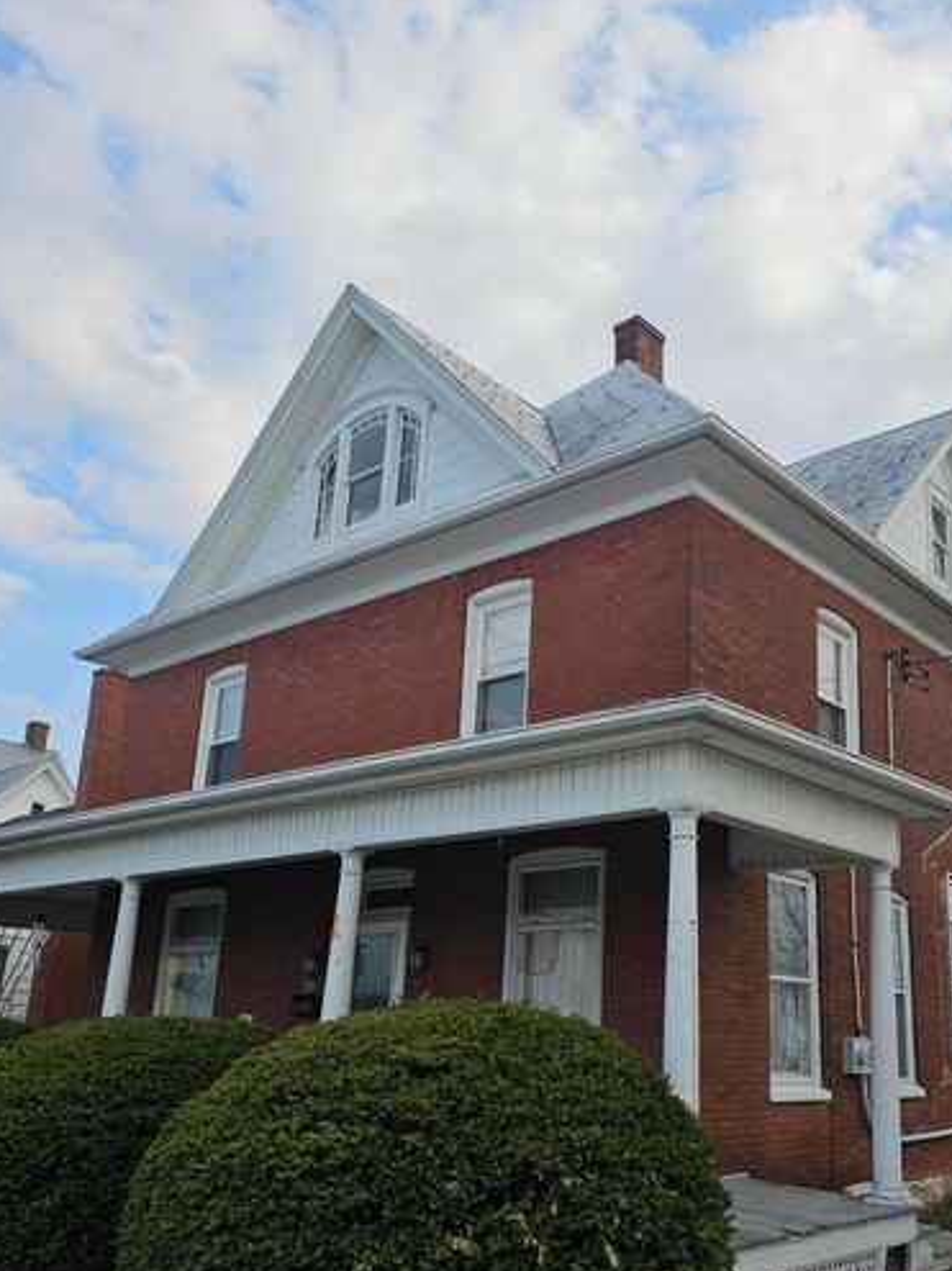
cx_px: 626
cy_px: 764
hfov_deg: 44.8
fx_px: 1137
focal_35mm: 31
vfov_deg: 57.9
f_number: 1.7
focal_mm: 6.3
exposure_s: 1/575
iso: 12
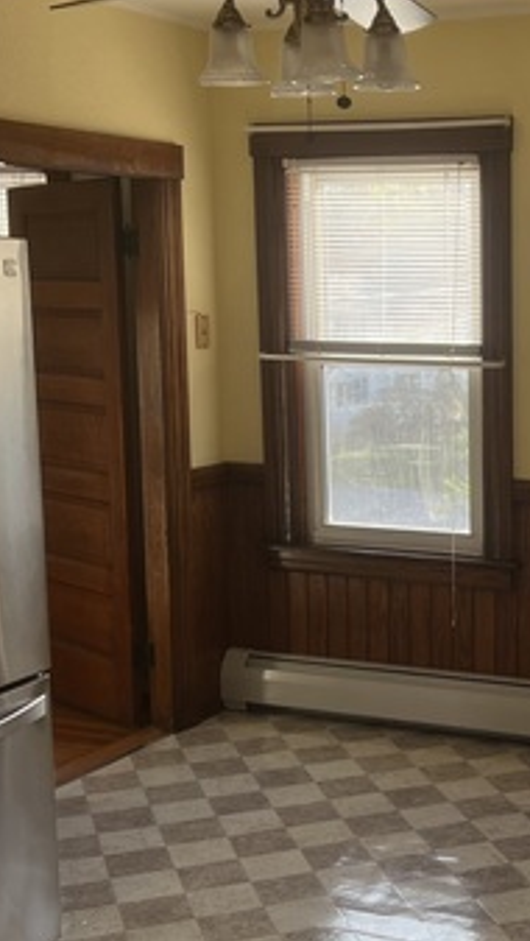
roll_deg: +0.4
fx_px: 1397
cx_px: 577
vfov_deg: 37.2
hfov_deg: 20.5
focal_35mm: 56
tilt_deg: -8.8
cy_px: 498
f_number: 1.5
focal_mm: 5.7
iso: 40
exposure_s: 1/214
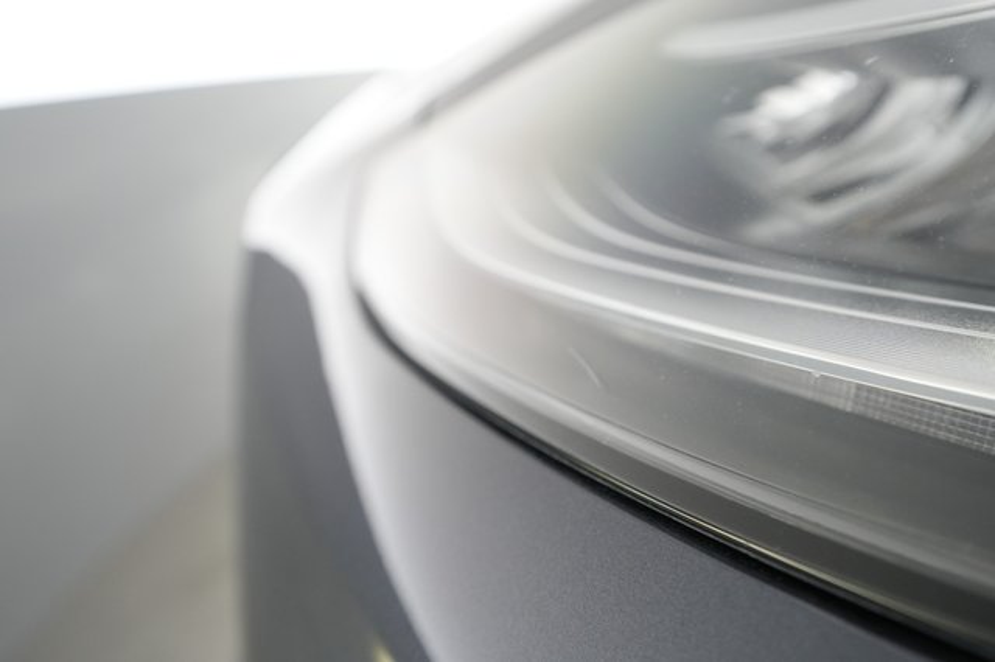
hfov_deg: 65.5
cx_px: 498
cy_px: 331
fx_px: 773
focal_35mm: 28
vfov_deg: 46.4
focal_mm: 28
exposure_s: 1/100
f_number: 5
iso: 2500
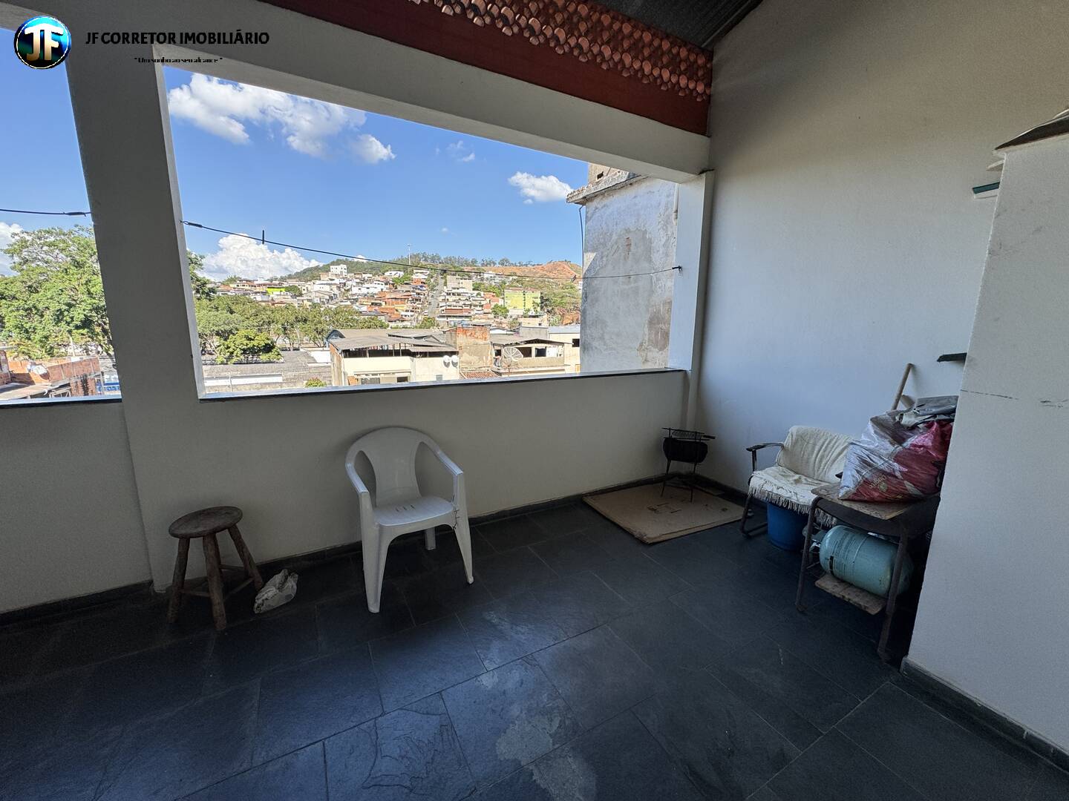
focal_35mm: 14
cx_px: 534
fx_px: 432
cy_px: 400
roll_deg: -2.9
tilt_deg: -13.2
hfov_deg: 102.1
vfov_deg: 85.7
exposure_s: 1/713
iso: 50
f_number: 2.2
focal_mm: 2.22
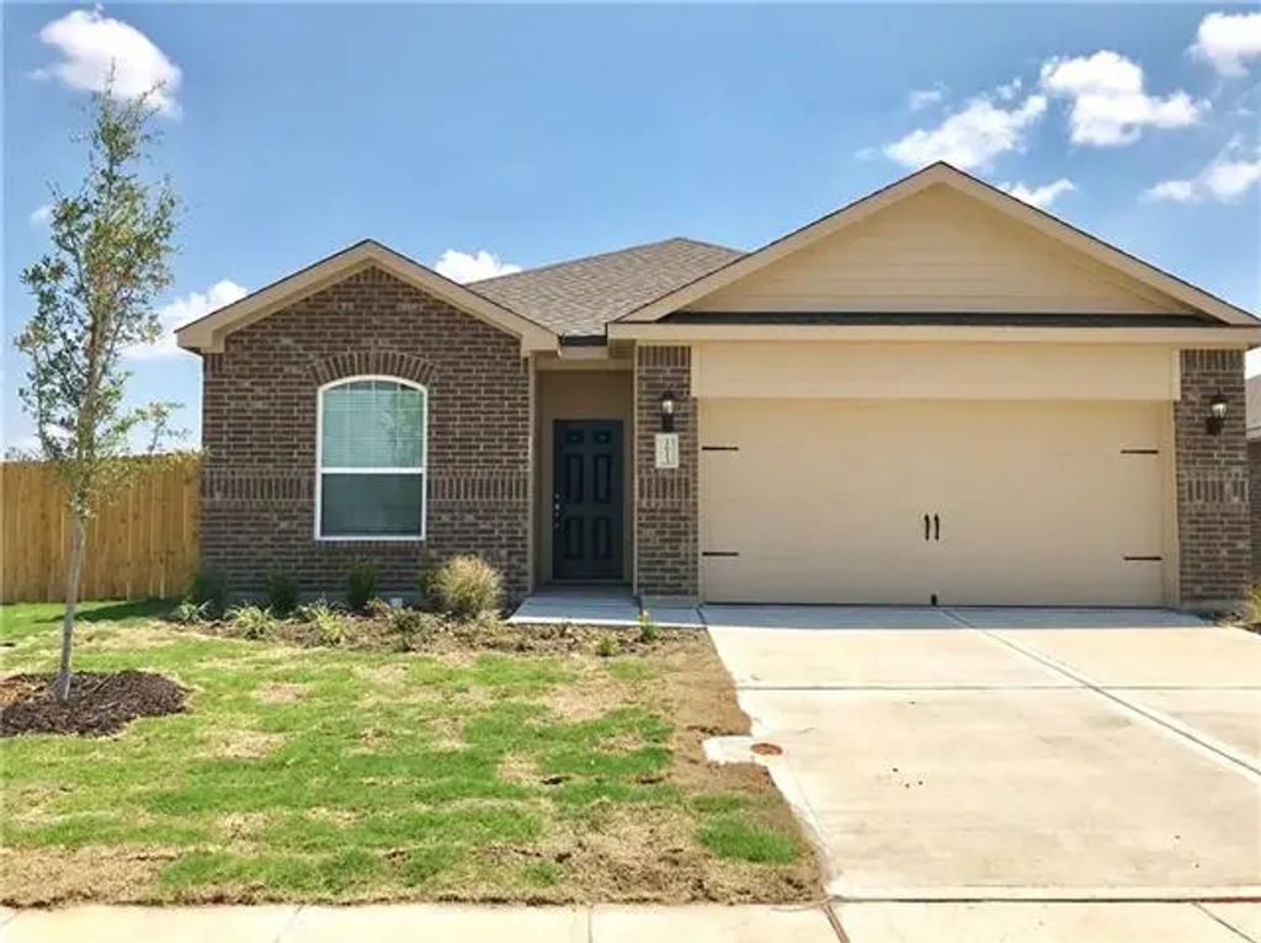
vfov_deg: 49.7
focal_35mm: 28
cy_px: 472
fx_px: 1019
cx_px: 630
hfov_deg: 63.5
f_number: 1.8
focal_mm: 3.99
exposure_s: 1/3831
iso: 20
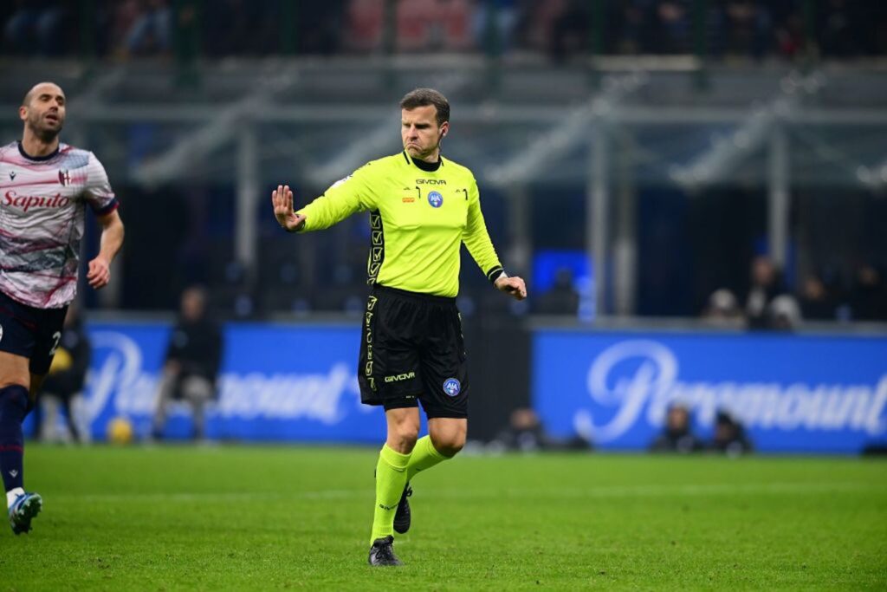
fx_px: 9856
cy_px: 296
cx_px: 444
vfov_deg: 3.4
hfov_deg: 5.2
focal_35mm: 400
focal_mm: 400
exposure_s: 1/1600
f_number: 3.5
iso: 3200
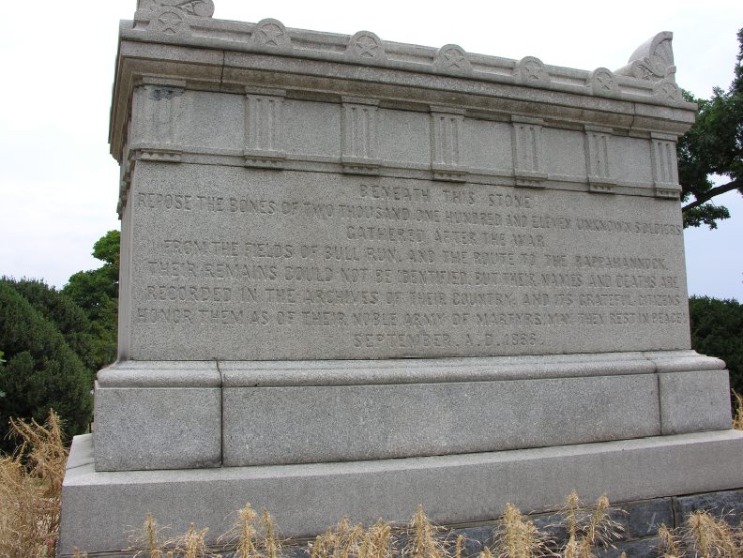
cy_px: 279
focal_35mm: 35
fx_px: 752
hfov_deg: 52.6
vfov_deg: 40.7
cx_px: 372
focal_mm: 8.9
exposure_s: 1/176
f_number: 5.6
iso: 50
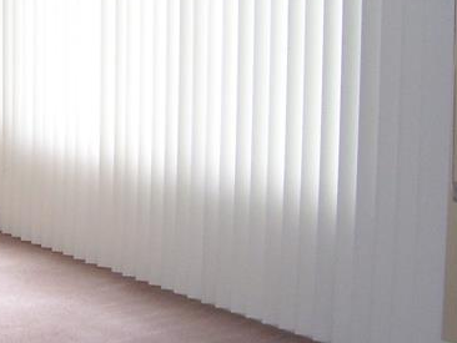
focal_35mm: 95
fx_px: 1255
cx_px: -179
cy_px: 25
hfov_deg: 18.8
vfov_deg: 15.4
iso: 125
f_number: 2.7
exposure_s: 1/60
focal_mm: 5.6
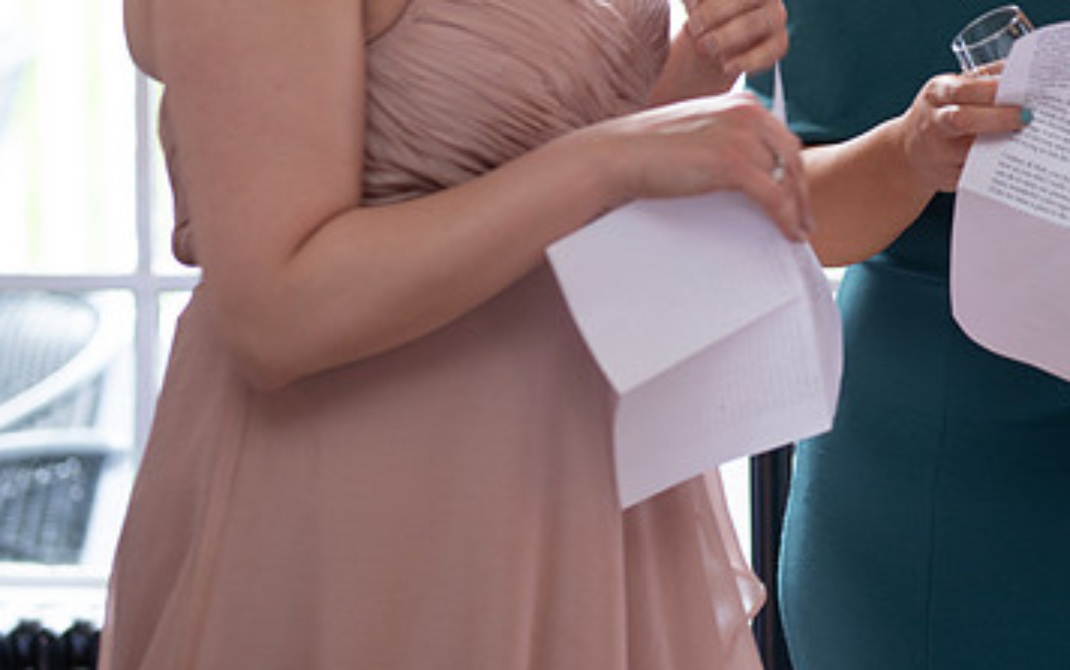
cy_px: -116
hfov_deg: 10.4
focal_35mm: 199
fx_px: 5807
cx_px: 1084
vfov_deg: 6.6
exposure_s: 1/100
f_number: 2.2
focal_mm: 85
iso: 500
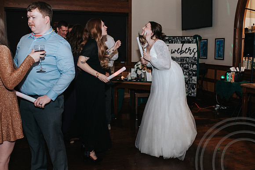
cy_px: 85
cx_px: 143
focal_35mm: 39
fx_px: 277
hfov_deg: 49.3
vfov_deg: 34.0
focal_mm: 35
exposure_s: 1/200
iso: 800
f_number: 3.2
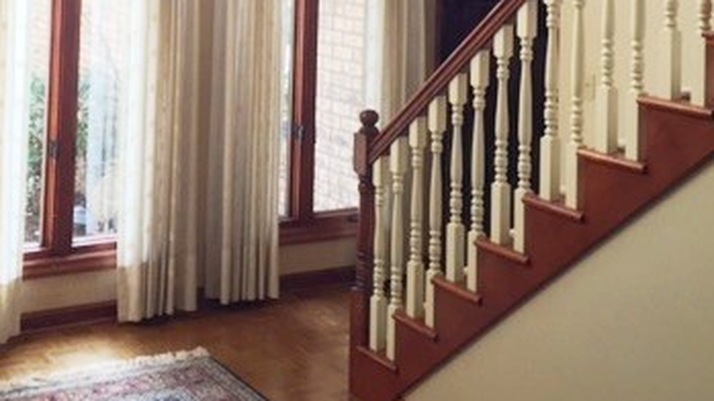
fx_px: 1098
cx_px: 274
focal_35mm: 58
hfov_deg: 35.9
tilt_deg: +3.4
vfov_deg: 19.5
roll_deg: -2.6
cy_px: -84
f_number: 2.2
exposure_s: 1/120
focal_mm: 4.15
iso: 50
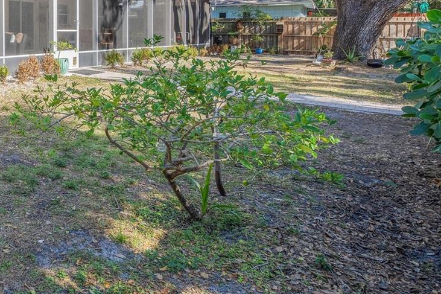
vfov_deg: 35.8
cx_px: -24
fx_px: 429
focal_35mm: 35
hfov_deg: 44.1
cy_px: 36
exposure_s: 1/160
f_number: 6.3
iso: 100
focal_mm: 16
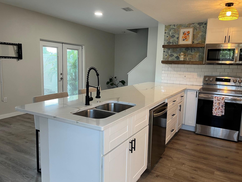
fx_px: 189
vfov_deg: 51.4
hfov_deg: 65.3
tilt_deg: -7.9
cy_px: 92
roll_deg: -2.2
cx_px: 125
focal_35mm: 27
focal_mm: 5.1
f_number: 1.6
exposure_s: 1/60
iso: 250
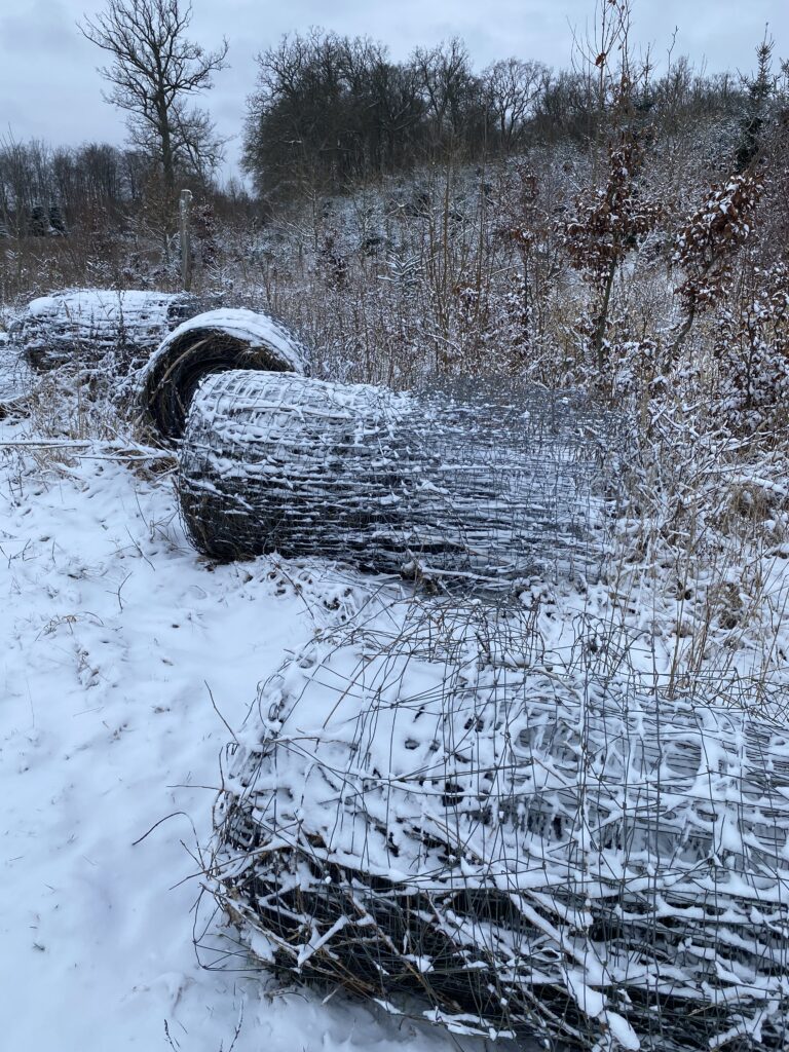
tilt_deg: -18.7
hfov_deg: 53.1
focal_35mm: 26
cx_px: 394
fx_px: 790
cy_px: 526
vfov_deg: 67.3
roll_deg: +0.8
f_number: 1.8
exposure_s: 1/772
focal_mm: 4.25
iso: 32
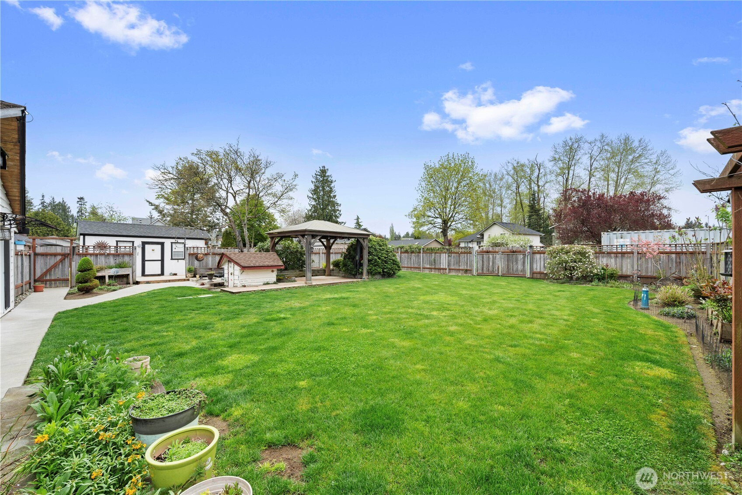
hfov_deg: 100.4
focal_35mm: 15
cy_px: 248
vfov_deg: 77.3
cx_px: 371
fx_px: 309
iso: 200
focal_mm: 15
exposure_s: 1/40
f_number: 8
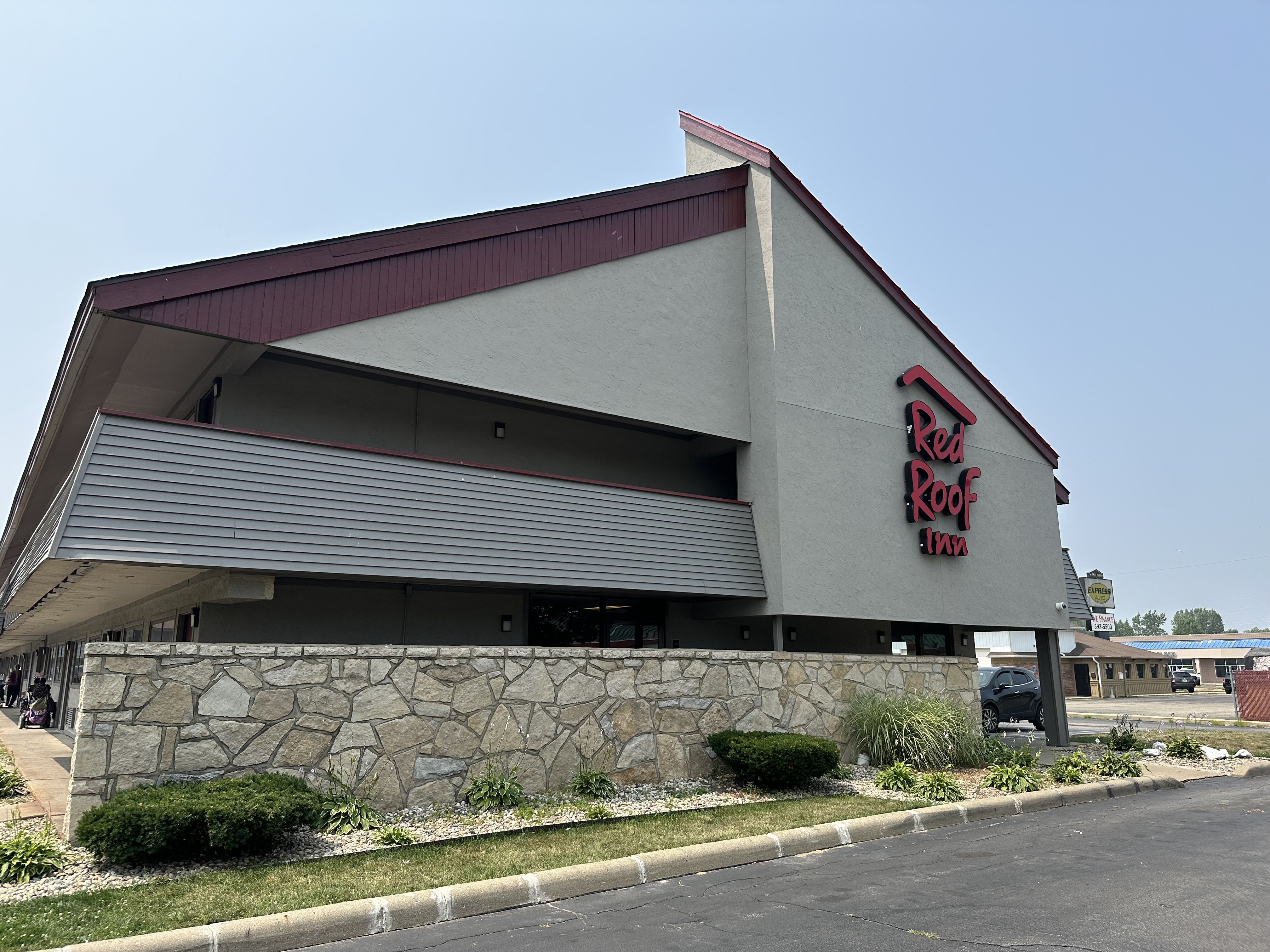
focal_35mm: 24
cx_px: 635
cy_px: 476
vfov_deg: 56.8
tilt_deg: +12.0
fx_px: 881
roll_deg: -0.7
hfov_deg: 71.6
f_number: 1.78
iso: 80
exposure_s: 1/4545
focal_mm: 6.86
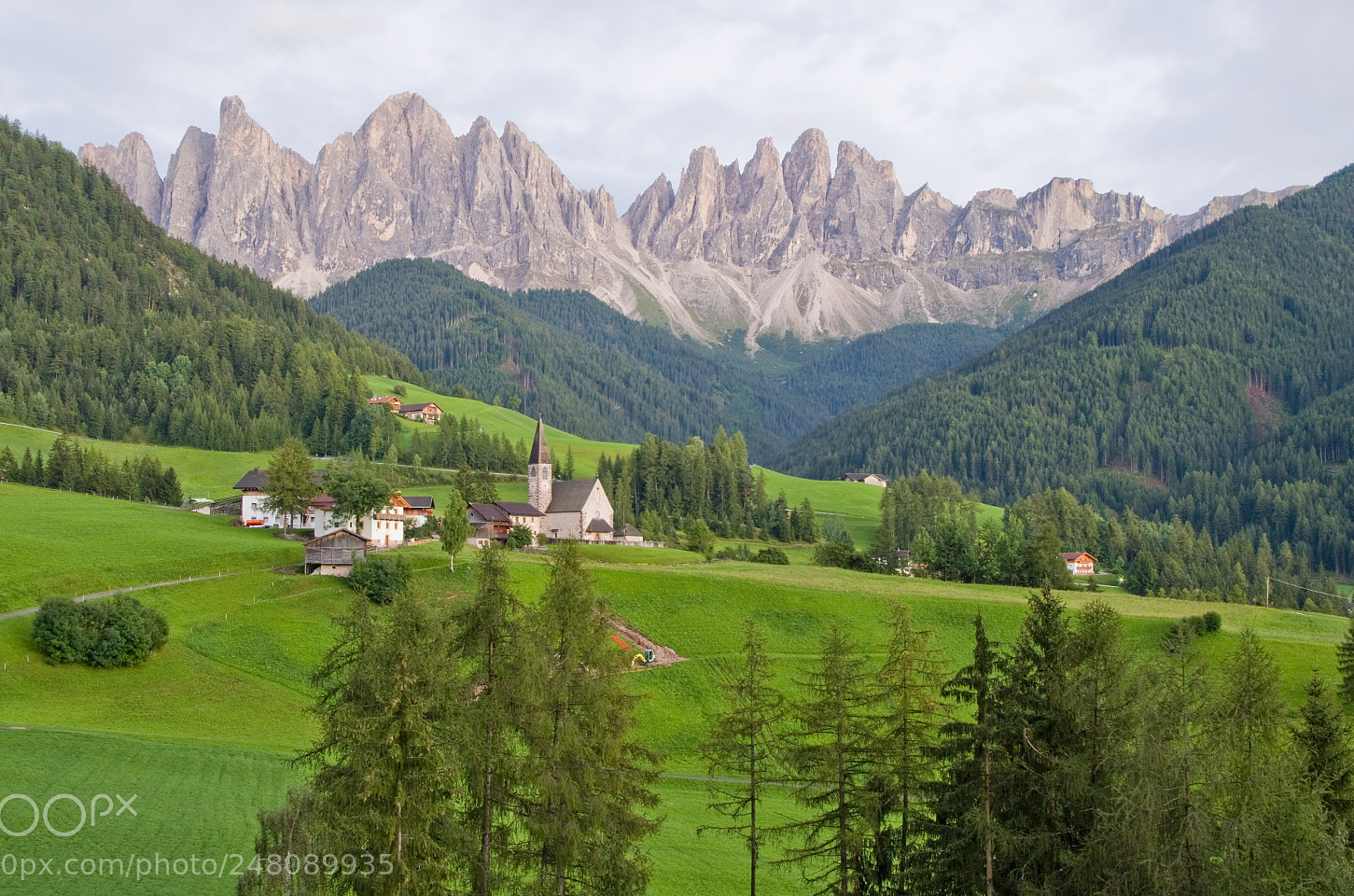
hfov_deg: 45.5
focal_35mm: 43
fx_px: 1613
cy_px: 444
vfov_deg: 31.0
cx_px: 652
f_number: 11
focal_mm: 26.25
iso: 200
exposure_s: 3
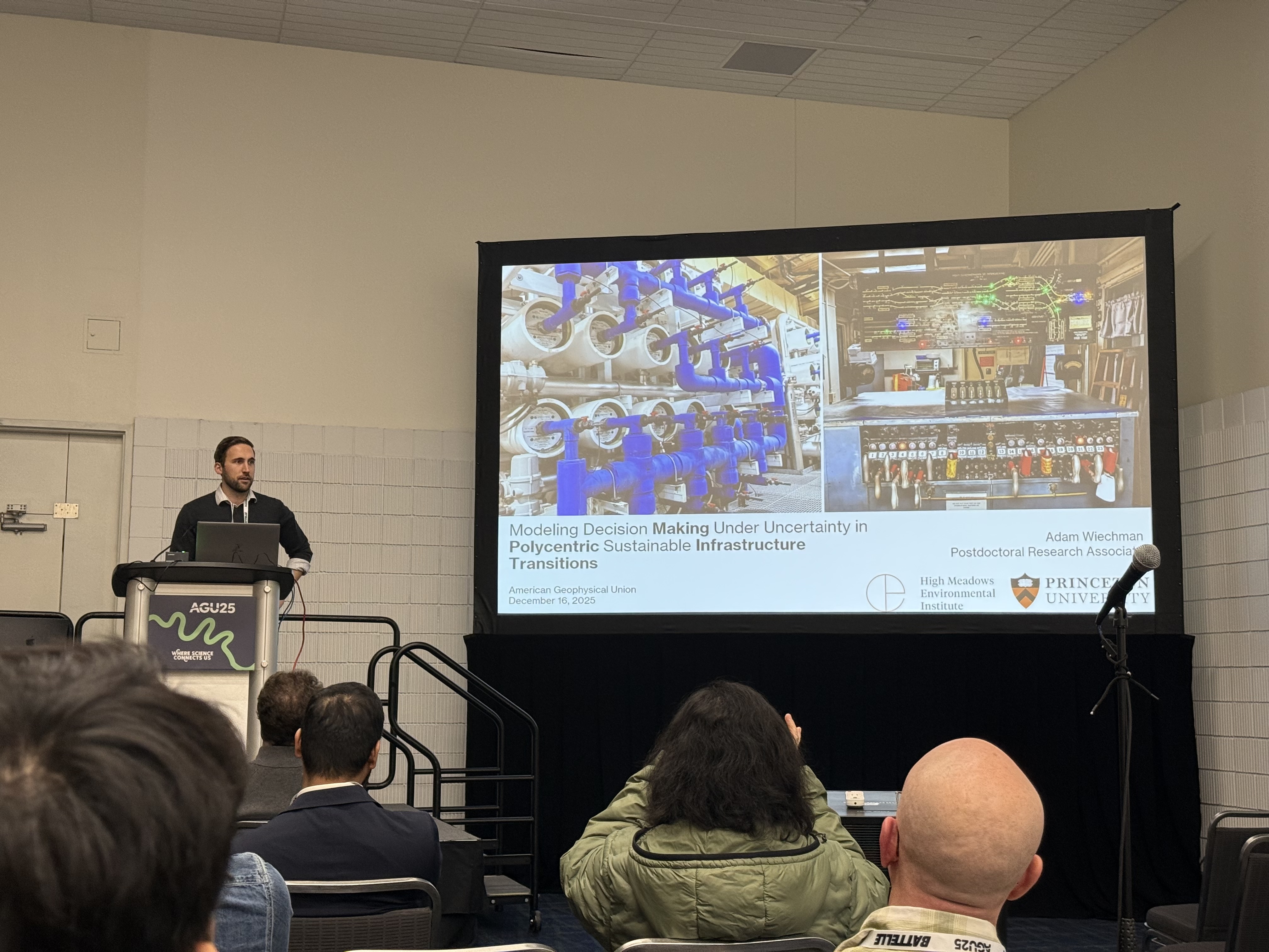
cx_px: 634
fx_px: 1760
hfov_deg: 39.7
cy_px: 476
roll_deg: +0.1
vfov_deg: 30.3
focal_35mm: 48
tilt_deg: +7.0
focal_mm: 6.76
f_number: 1.78
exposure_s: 1/60
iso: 125
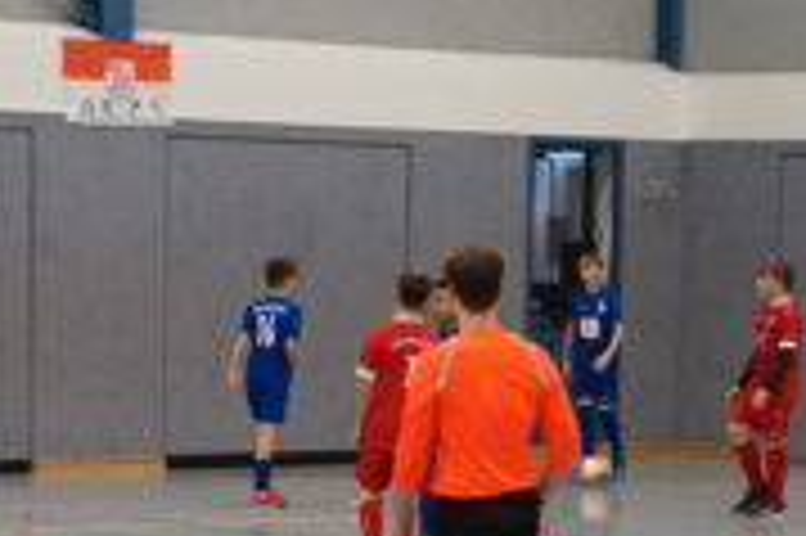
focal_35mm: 178
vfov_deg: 7.7
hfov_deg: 11.5
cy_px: 559
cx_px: 536
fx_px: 3984
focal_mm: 53
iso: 2000
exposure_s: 1/100
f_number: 7.1
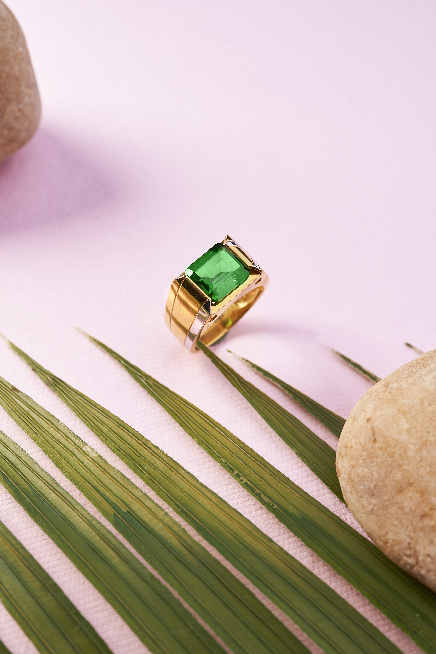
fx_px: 636
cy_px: 327
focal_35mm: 35
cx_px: 218
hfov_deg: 37.9
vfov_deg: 54.4
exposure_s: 1/125
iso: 200
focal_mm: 35
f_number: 6.7
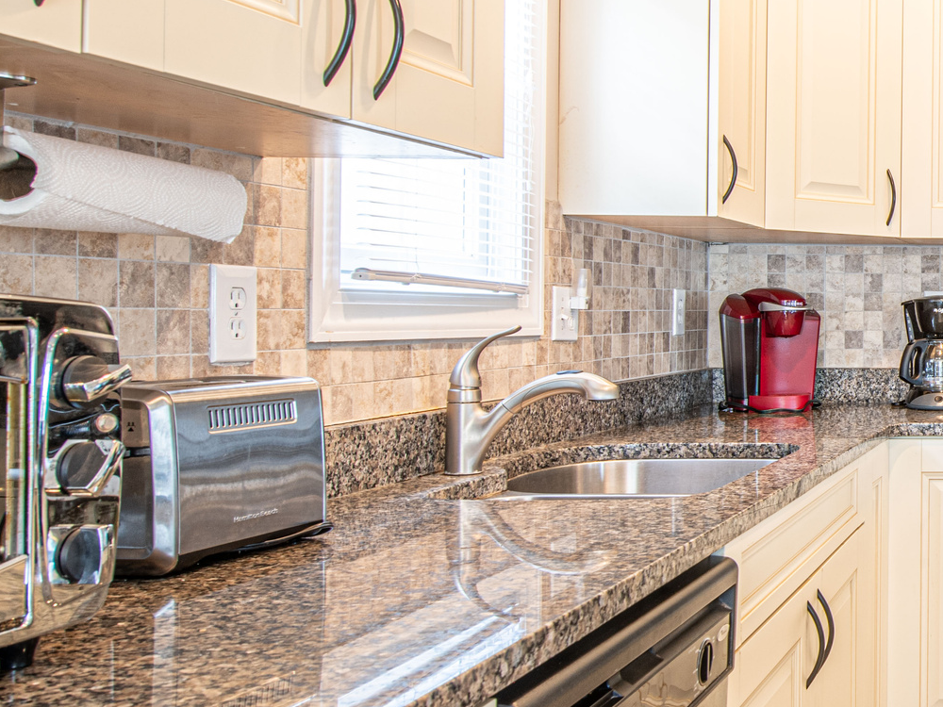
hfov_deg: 34.2
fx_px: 1171
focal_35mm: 43
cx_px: 1163
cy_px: 316
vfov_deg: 33.6
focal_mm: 14
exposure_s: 2
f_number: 9
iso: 64
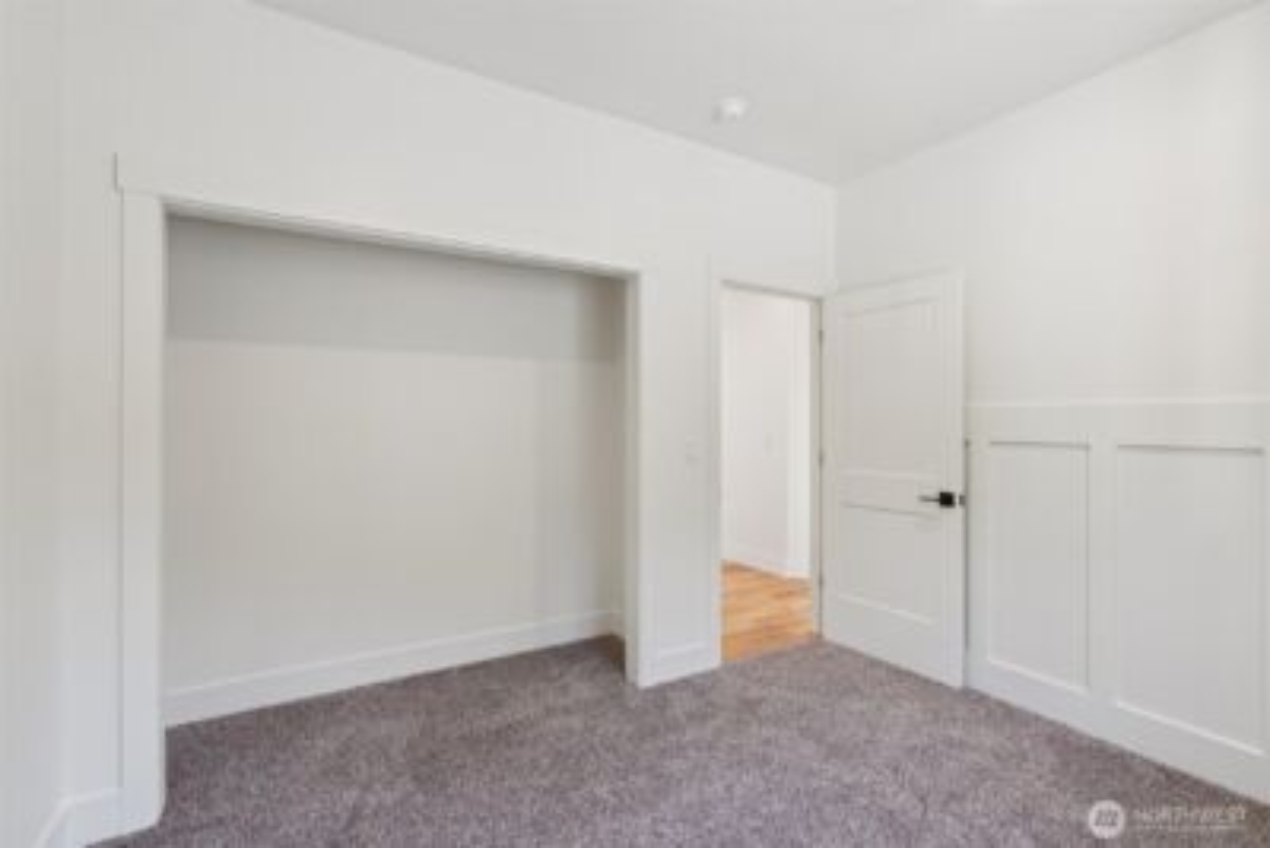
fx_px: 565
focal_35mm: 16
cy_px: 424
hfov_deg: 96.7
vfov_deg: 73.8
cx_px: 635
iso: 400
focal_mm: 16
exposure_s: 1/25
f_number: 8
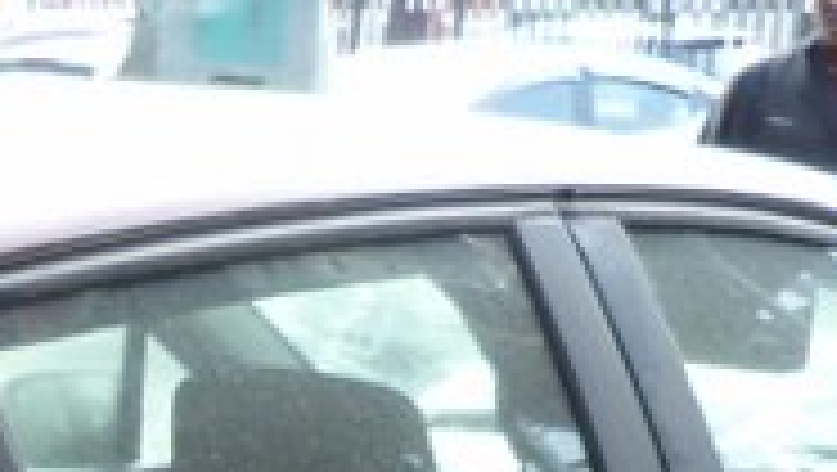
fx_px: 2599
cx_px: -108
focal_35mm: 117
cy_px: 1196
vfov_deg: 9.2
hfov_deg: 17.6
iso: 80
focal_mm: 4.5
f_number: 2.8
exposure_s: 1/60
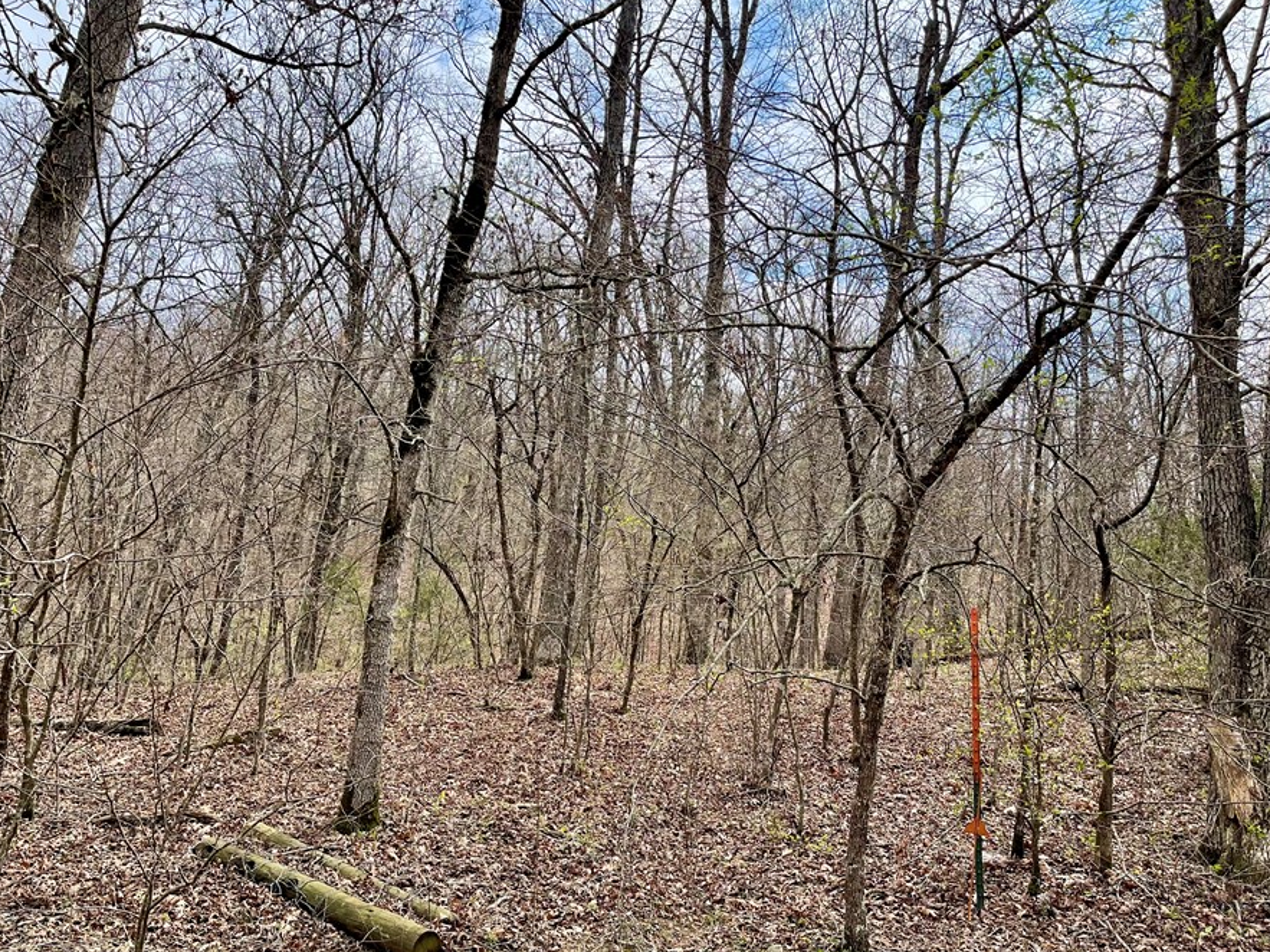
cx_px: 631
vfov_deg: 48.2
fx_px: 1064
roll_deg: -7.5
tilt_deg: +11.8
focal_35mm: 29
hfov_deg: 61.7
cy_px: 506
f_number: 1.6
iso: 32
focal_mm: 5.1
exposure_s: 1/1946
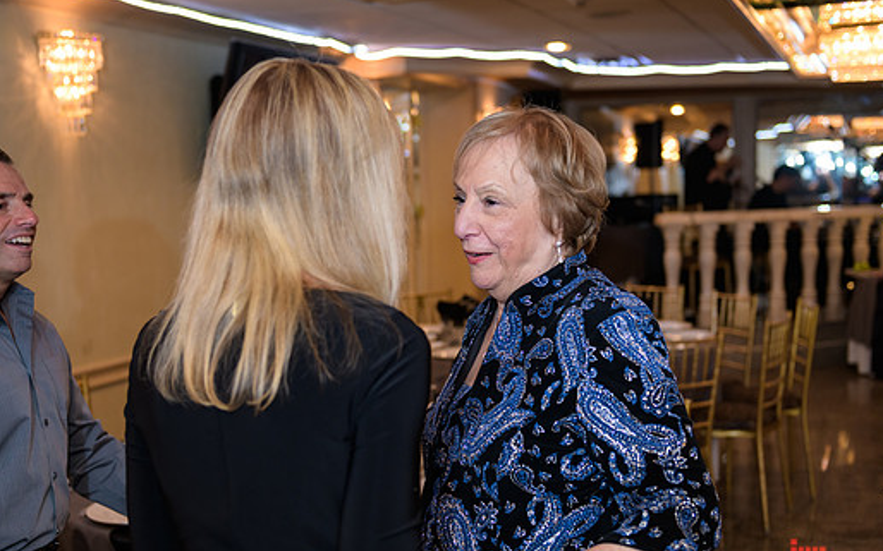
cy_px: 296
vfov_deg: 28.0
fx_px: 1107
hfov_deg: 43.5
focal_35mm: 46
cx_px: 414
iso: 800
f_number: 3.2
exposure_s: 1/125
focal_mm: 40
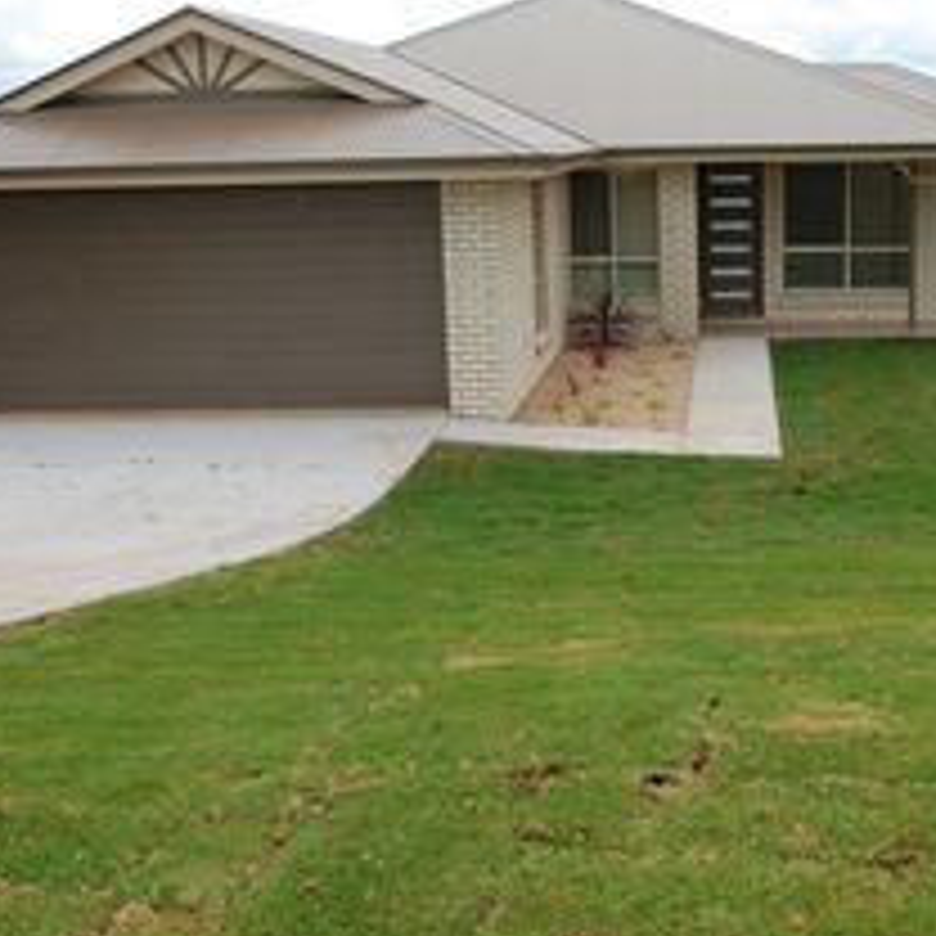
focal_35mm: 49
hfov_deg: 34.2
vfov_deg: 34.7
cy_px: 448
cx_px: 670
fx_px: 1498
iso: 200
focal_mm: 17
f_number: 8
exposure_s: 1/250
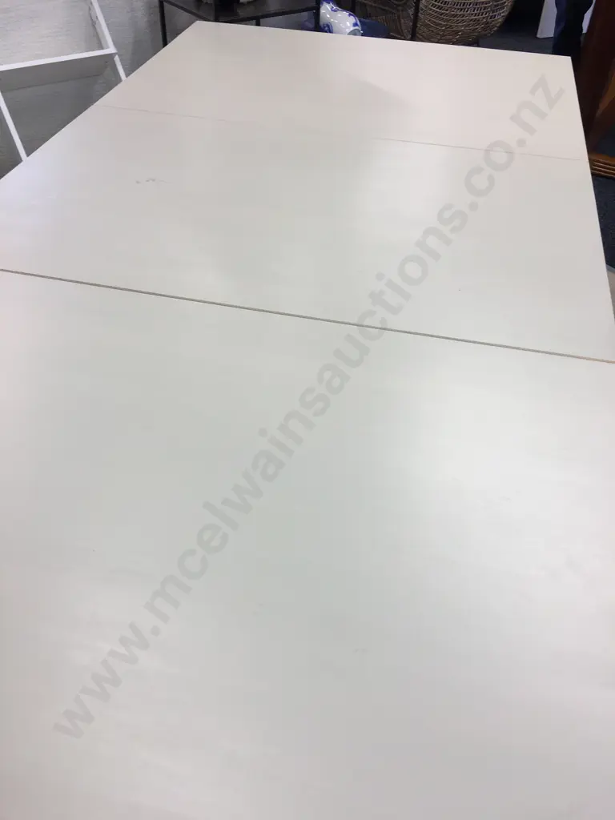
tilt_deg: -41.8
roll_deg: -3.1
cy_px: 410
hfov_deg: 48.2
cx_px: 308
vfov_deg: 61.7
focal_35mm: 29
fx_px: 687
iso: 32
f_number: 2.2
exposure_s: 1/50
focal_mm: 4.15
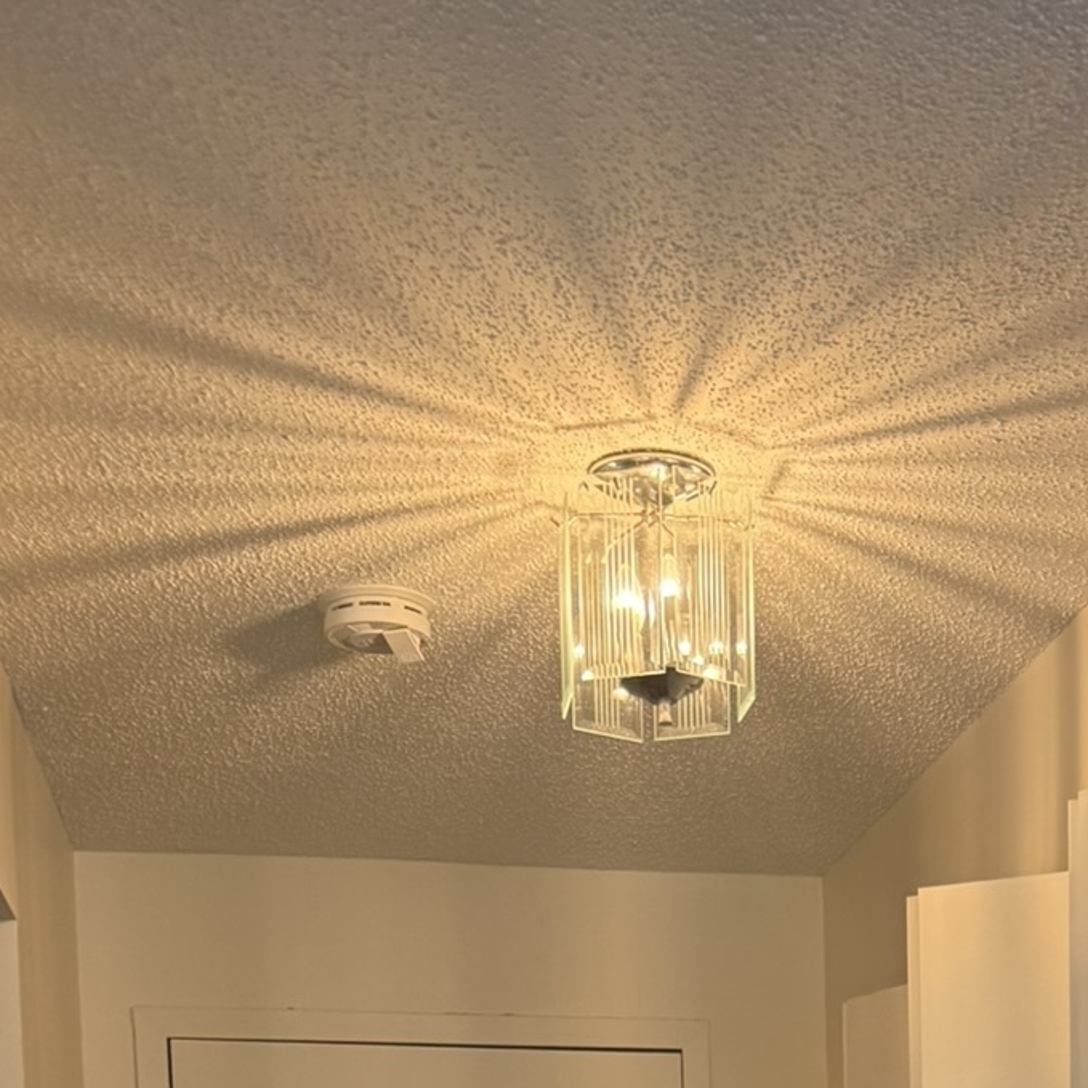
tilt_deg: -4.5
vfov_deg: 22.7
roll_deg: +0.8
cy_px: 1559
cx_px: 881
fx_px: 2276
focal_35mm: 64
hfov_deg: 26.4
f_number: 1.78
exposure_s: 1/120
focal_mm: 6.76
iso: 320
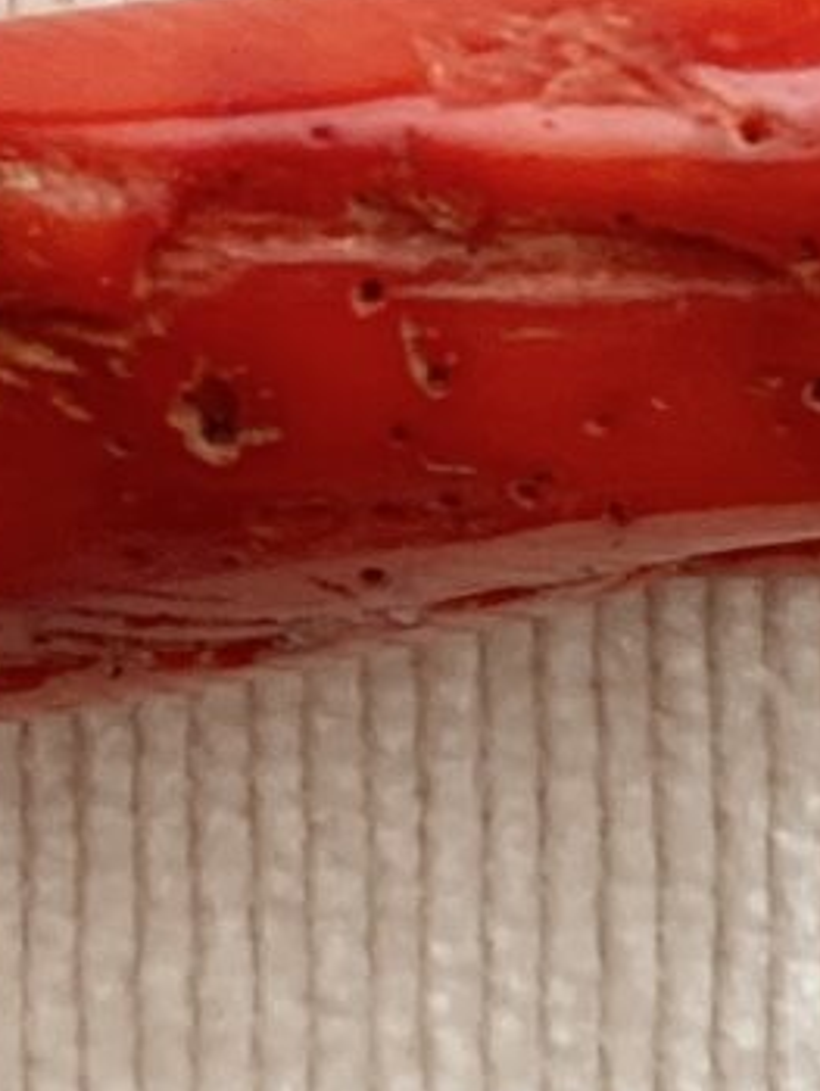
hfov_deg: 7.8
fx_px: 5994
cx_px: -97
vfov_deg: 9.6
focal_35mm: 190
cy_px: -1169
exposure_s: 1/121
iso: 80
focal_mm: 4.25
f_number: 1.8
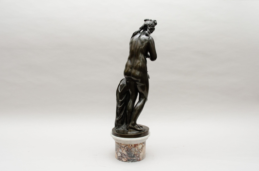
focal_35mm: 27
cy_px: 86
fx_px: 194
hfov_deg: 67.5
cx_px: 130
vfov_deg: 47.7
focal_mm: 18
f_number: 8
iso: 200
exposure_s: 1/125
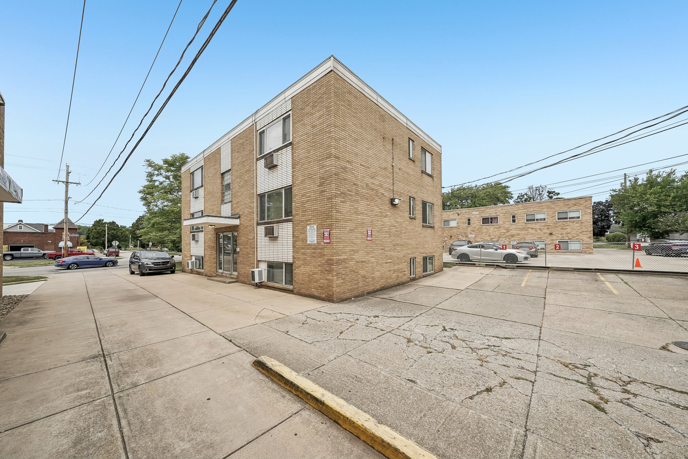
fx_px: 229
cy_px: 230
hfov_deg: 112.6
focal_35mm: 12
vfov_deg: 90.0
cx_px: 344
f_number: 8
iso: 100
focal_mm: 12
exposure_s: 1/250
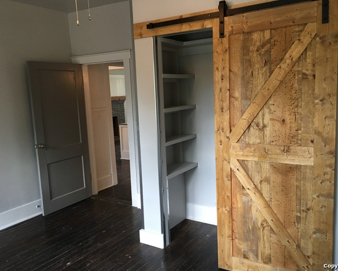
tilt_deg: -7.4
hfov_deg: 57.1
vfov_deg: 47.2
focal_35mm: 31
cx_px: 183
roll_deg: +2.9
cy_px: 137
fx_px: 310
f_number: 2.2
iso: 50
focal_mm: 4.15
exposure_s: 1/15
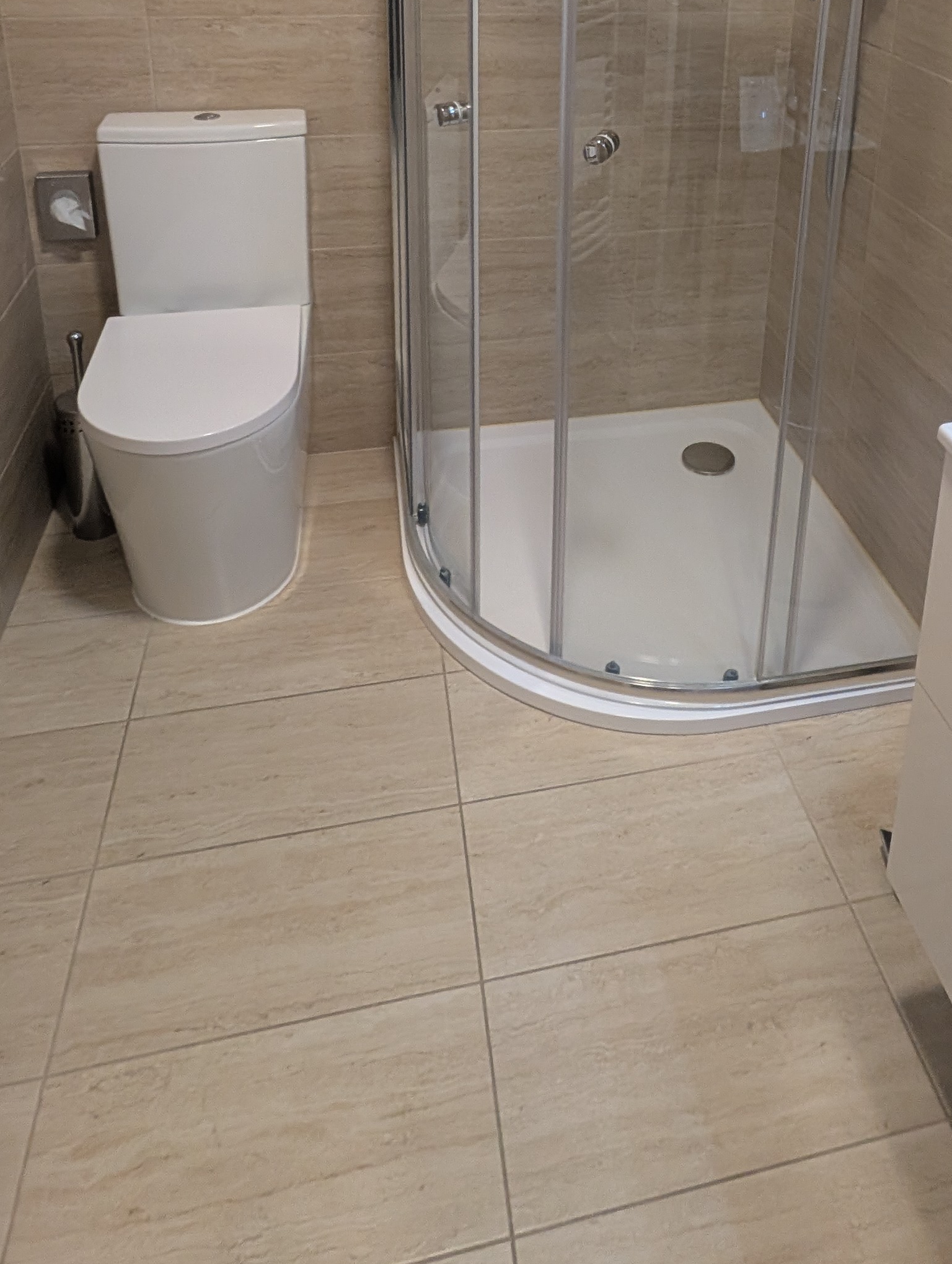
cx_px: 594
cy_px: 146
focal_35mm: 26
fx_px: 951
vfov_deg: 58.3
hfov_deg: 52.6
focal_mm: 1.95
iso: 89
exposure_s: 1/25
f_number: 2.2
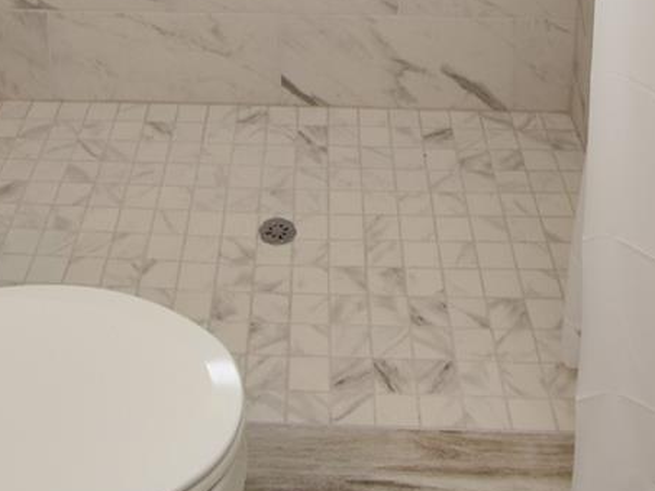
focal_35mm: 51
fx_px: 965
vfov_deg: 23.5
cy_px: -223
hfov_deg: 37.4
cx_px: 281
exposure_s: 1/80
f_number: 4.5
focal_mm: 10
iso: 200
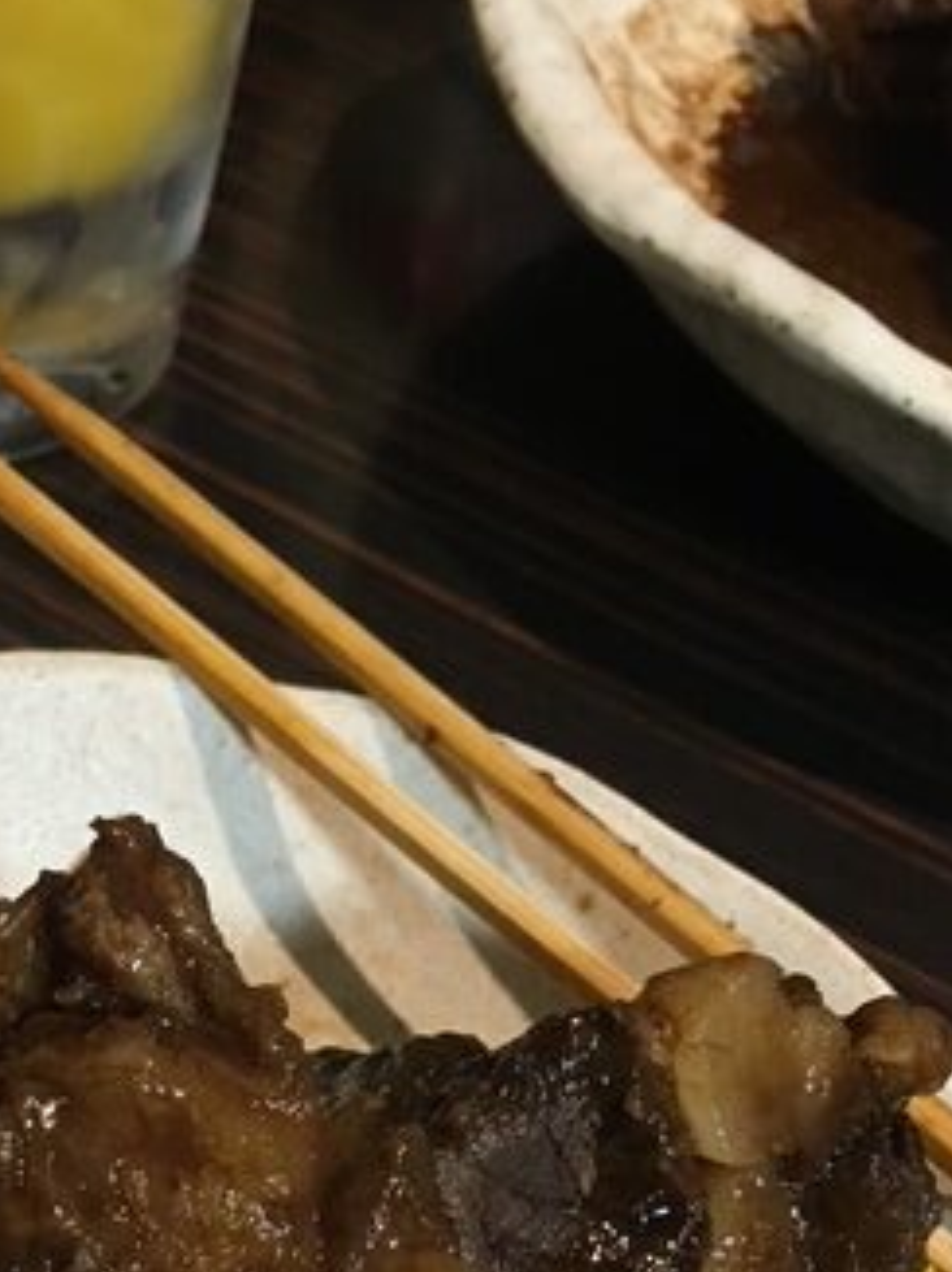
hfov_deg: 25.1
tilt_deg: -53.0
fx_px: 2093
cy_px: 1221
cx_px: 148
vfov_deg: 31.7
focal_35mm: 57
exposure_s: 1/30
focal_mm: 4.15
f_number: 2.2
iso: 125
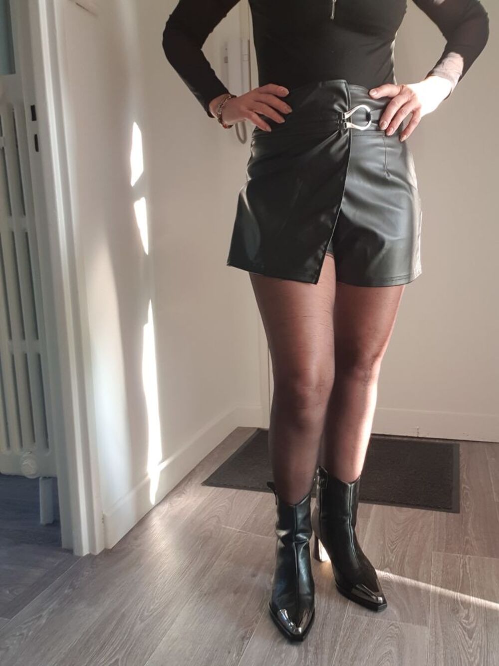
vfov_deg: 58.3
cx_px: 250
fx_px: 596
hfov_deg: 45.4
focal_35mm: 31
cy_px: 333
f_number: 1.7
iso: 100
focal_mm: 2.92
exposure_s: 1/100
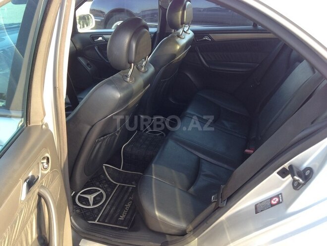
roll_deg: +1.0
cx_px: 164
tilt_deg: -28.5
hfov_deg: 55.4
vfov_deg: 42.9
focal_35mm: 33
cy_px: 123
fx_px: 312
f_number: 2.4
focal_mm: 4.12
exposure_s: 1/60
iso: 50
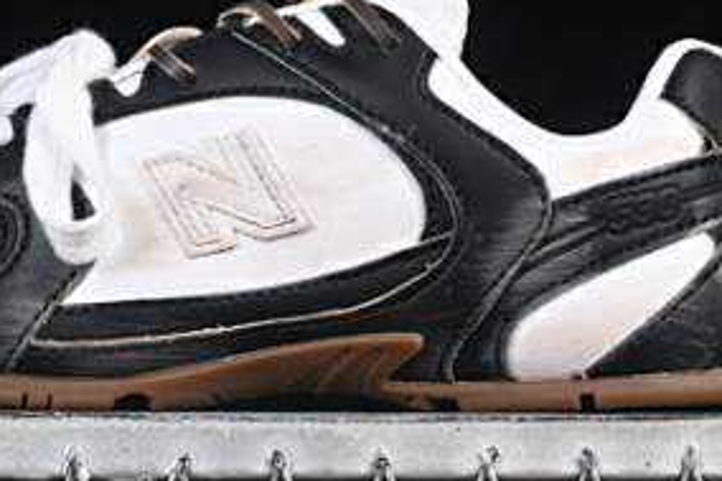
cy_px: 25
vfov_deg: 7.1
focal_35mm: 193
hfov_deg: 10.7
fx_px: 3868
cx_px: 229
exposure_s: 1/80
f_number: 7.1
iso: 160
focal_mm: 50
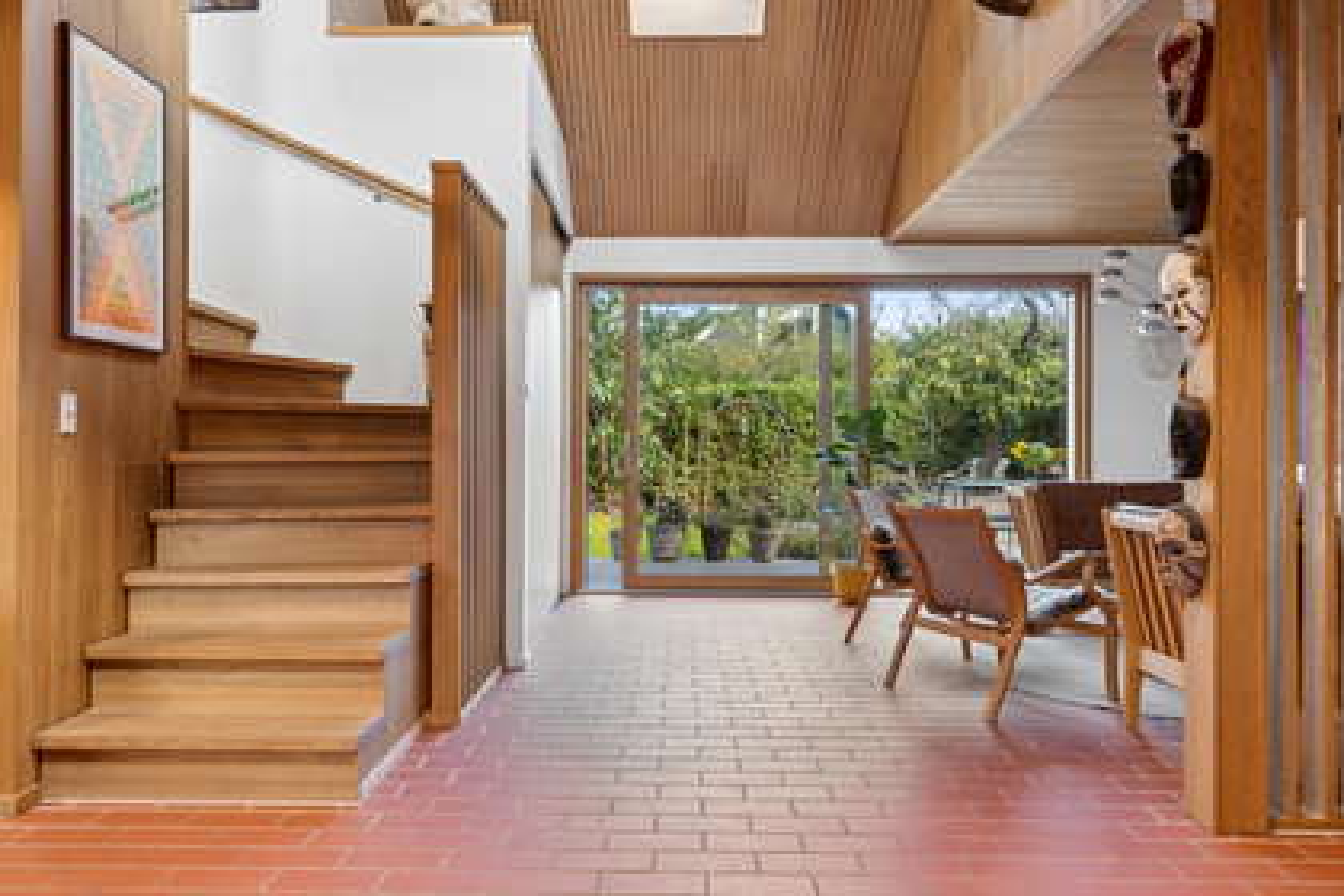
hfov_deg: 65.9
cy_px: 448
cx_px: 672
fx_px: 1036
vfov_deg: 46.8
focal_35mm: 28
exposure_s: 1/3.33
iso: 200
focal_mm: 18.5
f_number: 8
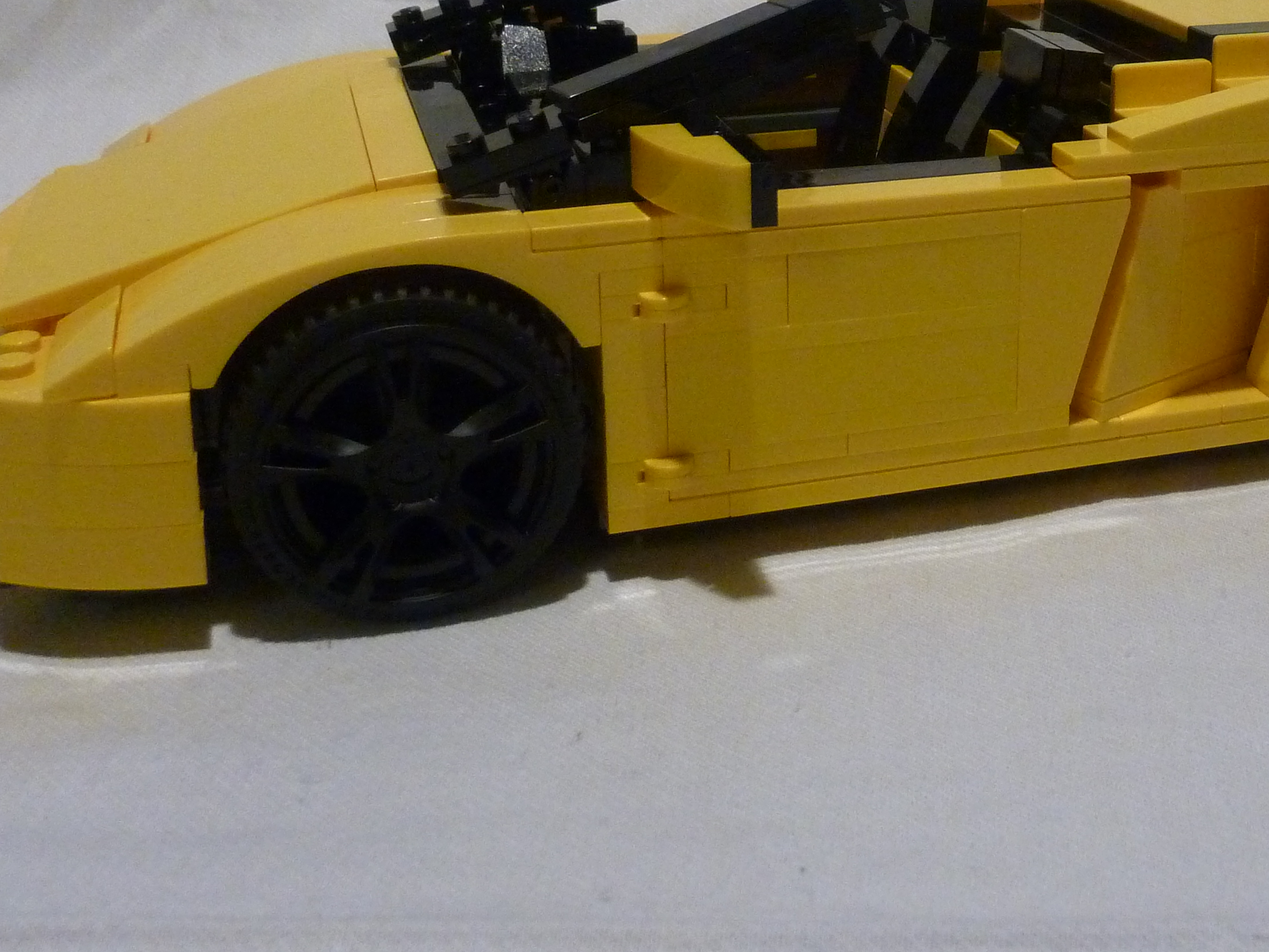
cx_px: 937
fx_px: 1796
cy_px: 146
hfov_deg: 38.0
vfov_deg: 28.8
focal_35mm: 49
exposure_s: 1/30
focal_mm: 4.8
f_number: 3.4
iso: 400
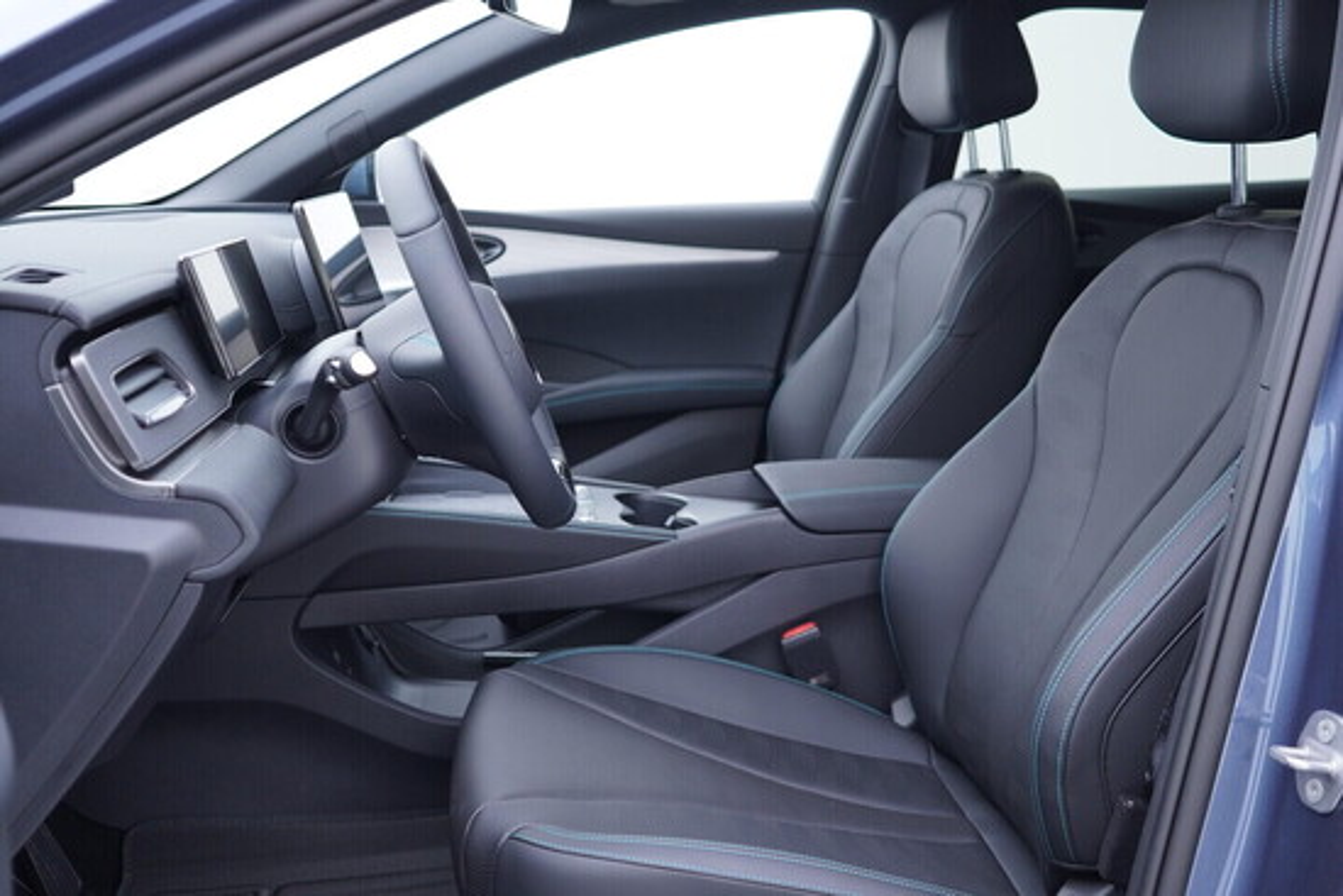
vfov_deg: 36.9
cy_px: 448
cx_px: 672
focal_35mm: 36
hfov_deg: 53.1
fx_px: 1343
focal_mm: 24
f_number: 2.8
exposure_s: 1/40
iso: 250
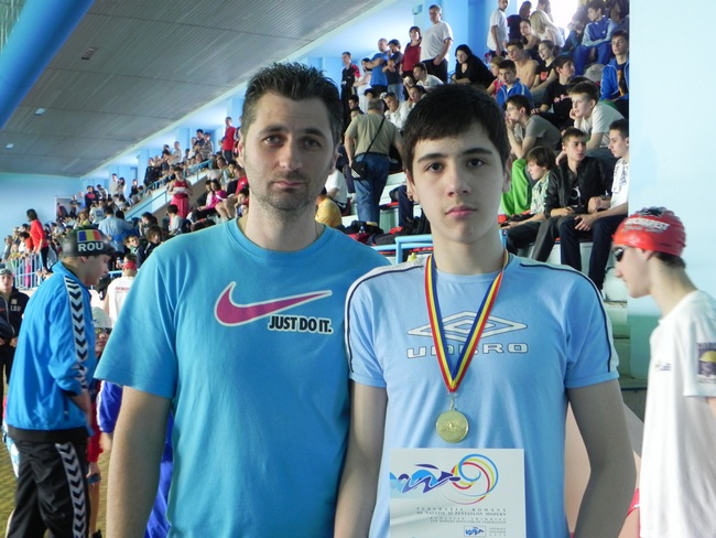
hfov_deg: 41.2
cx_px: 358
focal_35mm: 46
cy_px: 269
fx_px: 952
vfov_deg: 31.5
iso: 325
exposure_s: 1/30
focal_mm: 8.2
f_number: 3.2
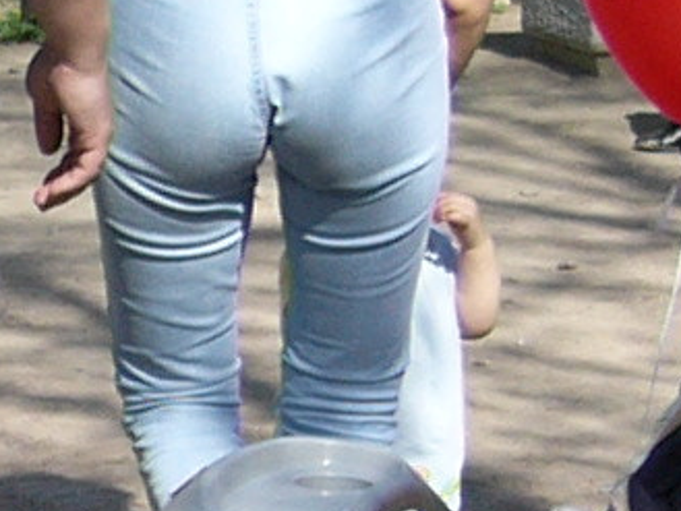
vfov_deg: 6.8
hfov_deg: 8.8
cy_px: 455
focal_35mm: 218
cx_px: -385
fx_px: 4290
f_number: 2.8
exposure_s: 1/500
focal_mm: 5.8
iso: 50
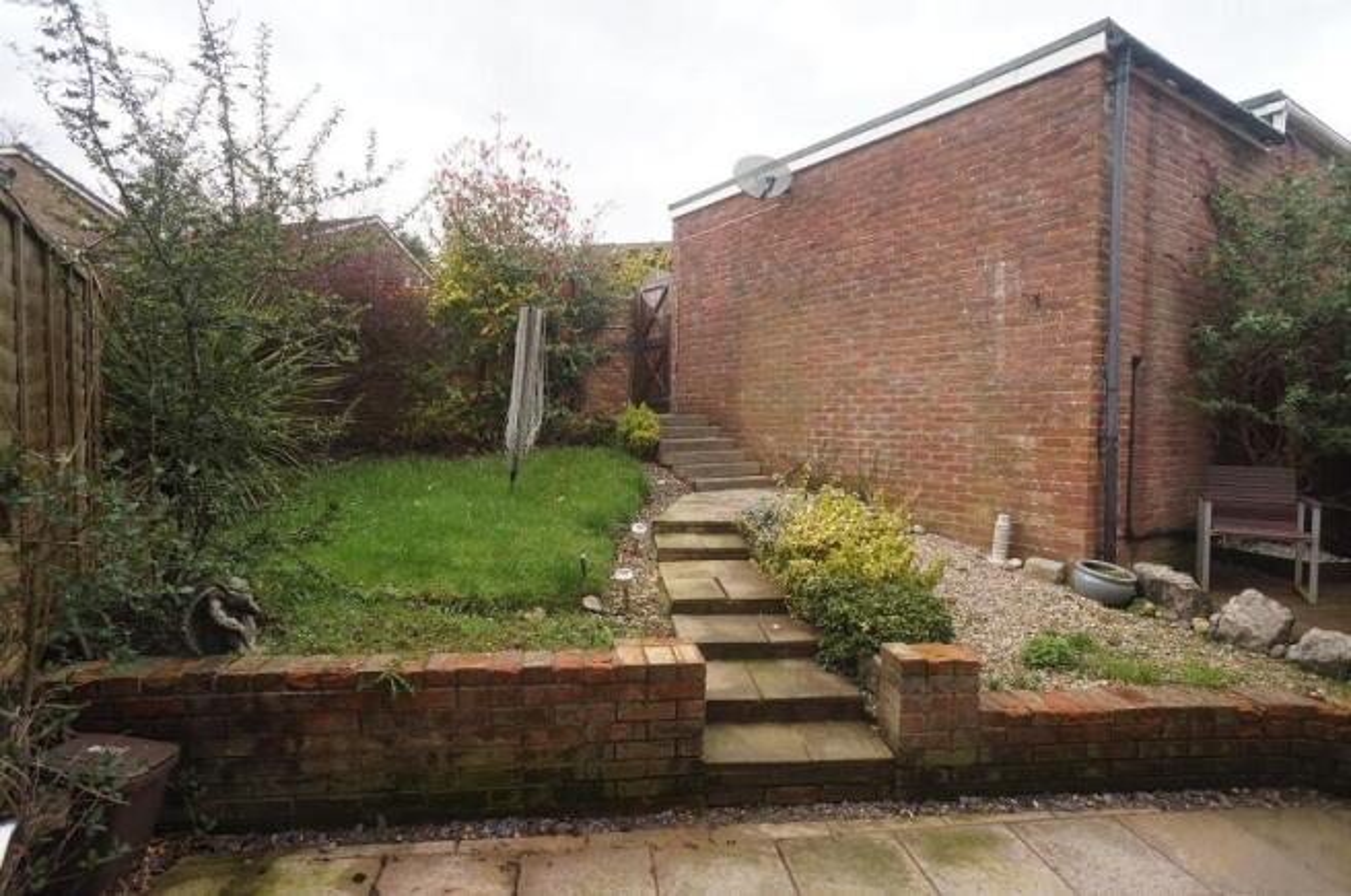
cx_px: 676
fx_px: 899
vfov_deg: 53.0
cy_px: 448
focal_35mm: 24
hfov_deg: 73.8
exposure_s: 1/160
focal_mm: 16
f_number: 6.3
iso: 200
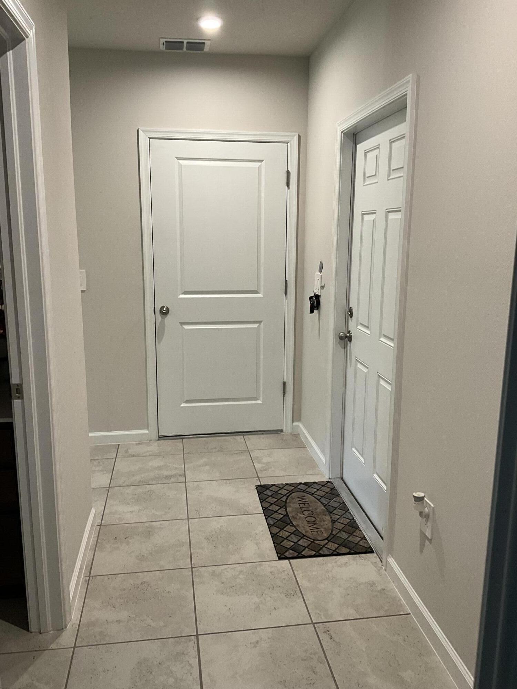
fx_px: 577
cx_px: 258
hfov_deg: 48.2
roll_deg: -0.9
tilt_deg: -13.4
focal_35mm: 29
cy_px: 344
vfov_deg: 61.7
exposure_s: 1/60
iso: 80
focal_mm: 3
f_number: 1.8
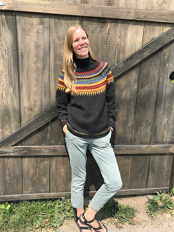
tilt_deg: -13.3
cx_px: 87
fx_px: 188
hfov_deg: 49.7
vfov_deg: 63.4
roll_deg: -1.2
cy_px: 116
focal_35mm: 28
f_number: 1.8
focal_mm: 3.99
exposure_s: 1/1277
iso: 20
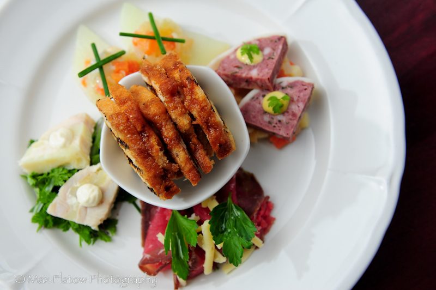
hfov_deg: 46.4
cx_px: 218
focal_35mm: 42
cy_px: 145
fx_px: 508
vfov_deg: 31.8
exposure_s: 1/80
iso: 500
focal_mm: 42
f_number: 5
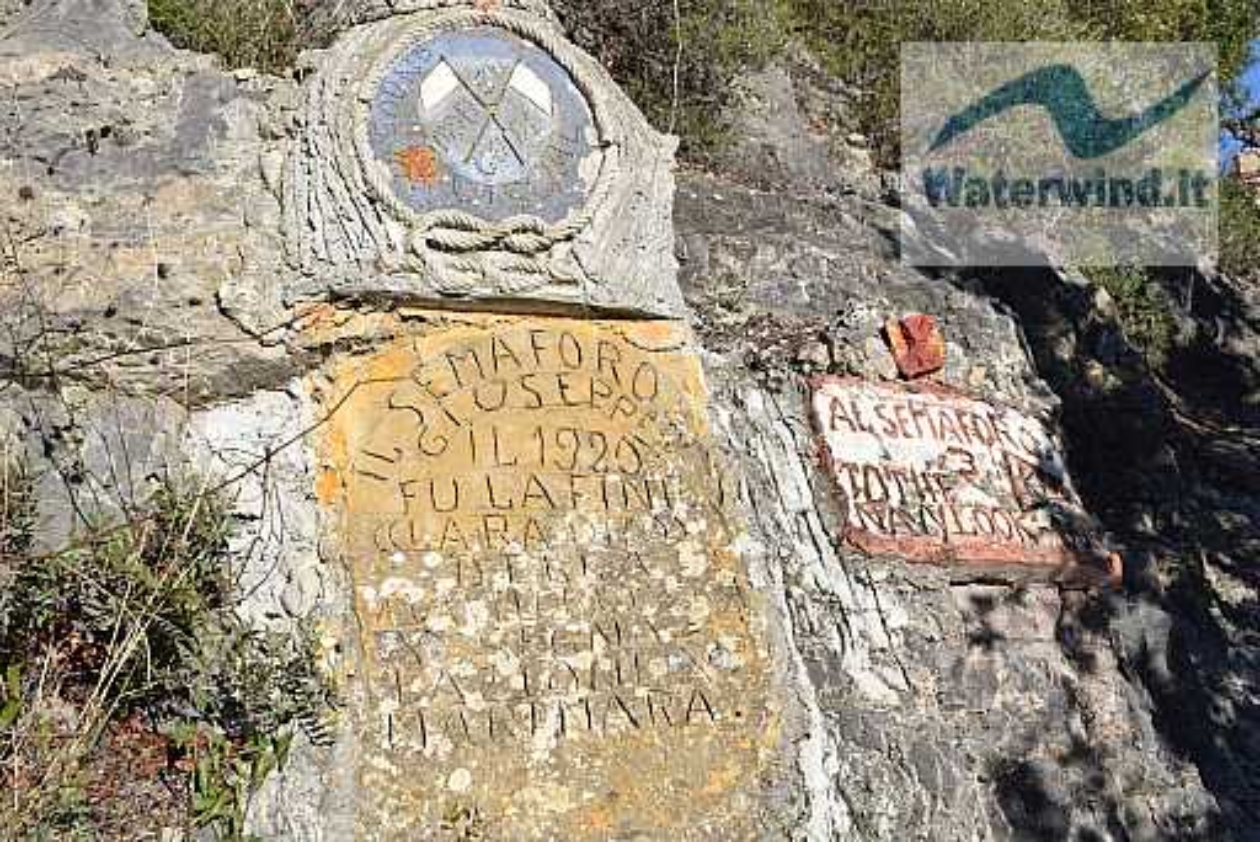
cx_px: 630
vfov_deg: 34.3
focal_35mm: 39
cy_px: 421
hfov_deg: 49.5
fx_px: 1366
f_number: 10
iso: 200
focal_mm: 26
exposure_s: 1/500
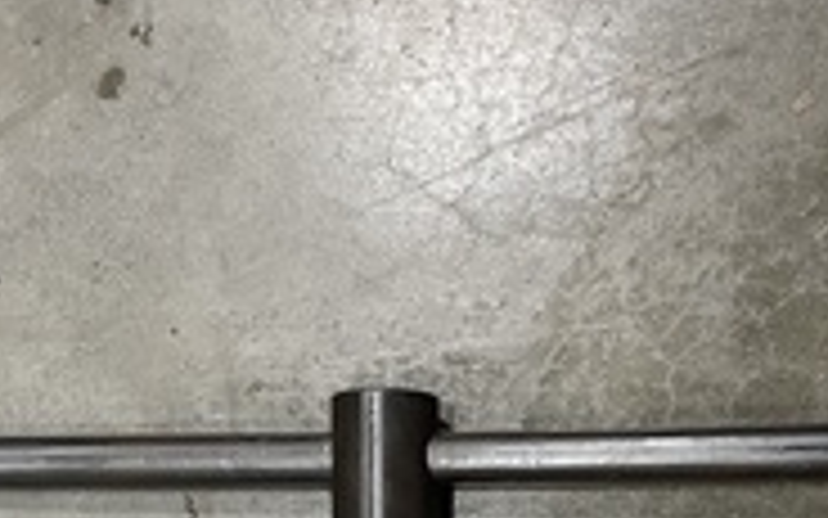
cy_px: 716
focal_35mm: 72
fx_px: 1625
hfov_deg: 28.6
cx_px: 454
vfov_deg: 16.8
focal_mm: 4.2
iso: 250
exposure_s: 1/60
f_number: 1.6
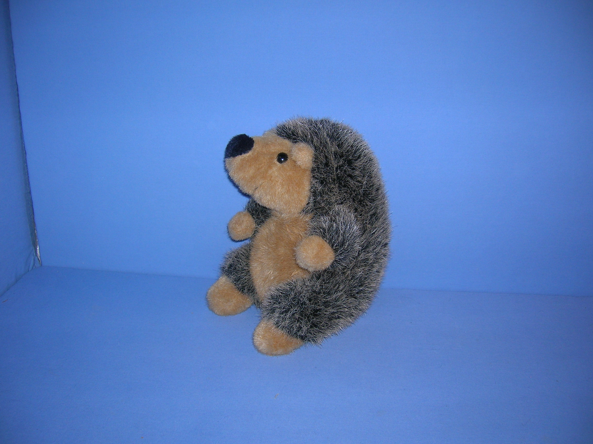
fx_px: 582
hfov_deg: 54.0
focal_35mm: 34
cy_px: 222
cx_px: 296
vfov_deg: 41.7
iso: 50
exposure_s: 1/60.1
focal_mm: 5.7
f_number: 2.9
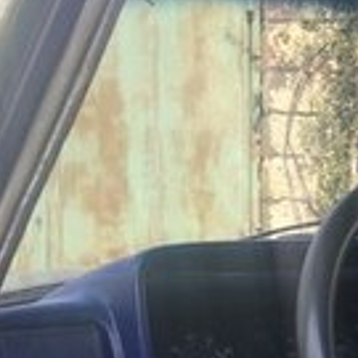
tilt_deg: -18.9
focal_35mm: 94
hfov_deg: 17.7
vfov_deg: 16.6
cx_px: 408
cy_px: 554
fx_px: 1100
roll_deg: -1.3
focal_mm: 4.15
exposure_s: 1/227
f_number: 2.2
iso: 25
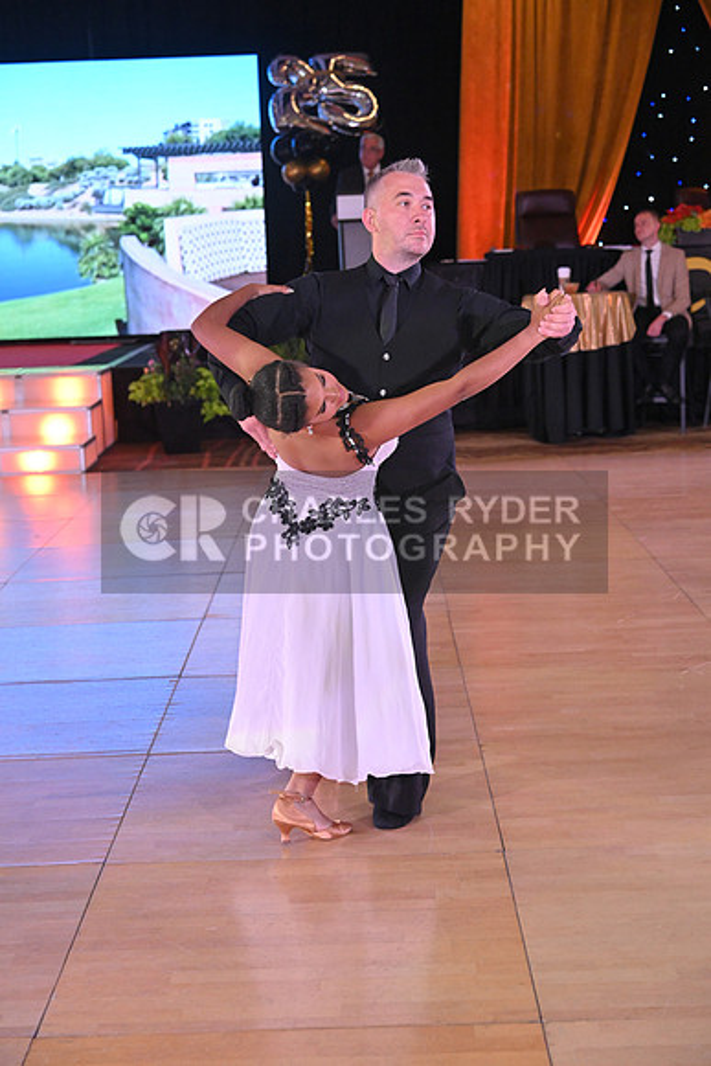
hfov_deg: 21.9
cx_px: 356
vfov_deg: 32.4
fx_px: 1836
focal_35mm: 62
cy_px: 533
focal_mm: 62
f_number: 5
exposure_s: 1/400
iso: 3200
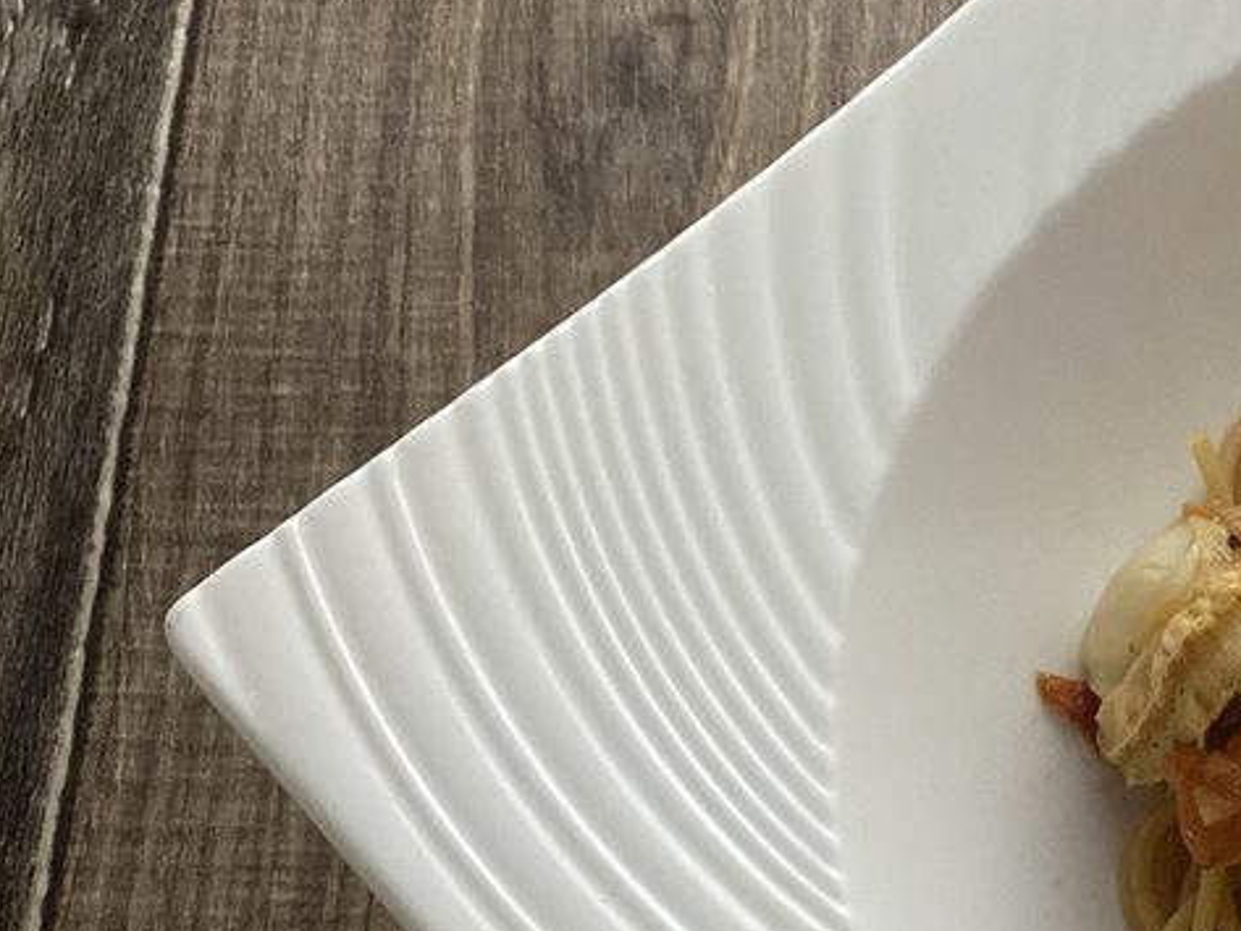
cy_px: 826
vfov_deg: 21.8
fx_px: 2367
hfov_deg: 27.7
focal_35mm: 66
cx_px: 1228
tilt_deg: -70.2
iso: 500
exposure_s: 1/39
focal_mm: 4.25
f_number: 1.8
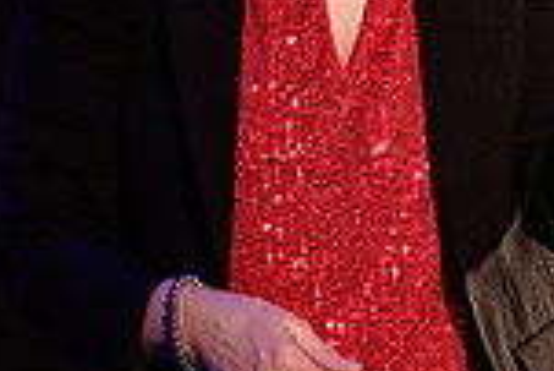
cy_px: -47
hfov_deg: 3.5
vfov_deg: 2.4
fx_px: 8949
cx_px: 229
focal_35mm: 581
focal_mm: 120
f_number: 4
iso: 1600
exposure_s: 1/250
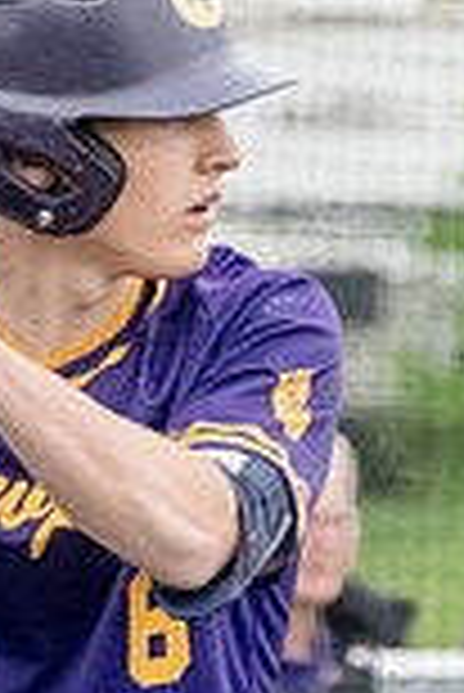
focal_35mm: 963
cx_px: 36
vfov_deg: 2.1
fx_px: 18575
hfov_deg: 1.4
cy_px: 572
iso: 5000
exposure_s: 1/1600
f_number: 5.6
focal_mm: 220
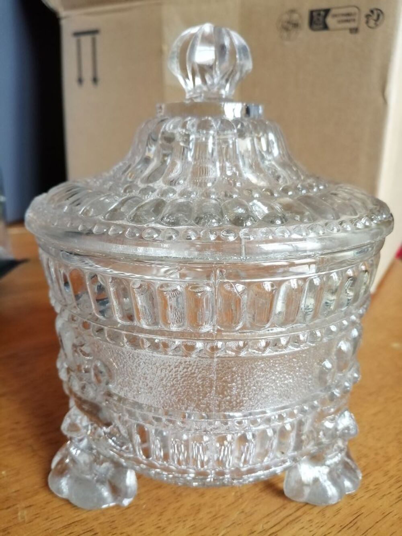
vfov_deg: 67.3
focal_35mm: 26
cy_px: 268
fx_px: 403
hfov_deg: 53.1
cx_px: 201
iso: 500
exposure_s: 1/20
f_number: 1.8
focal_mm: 3.62
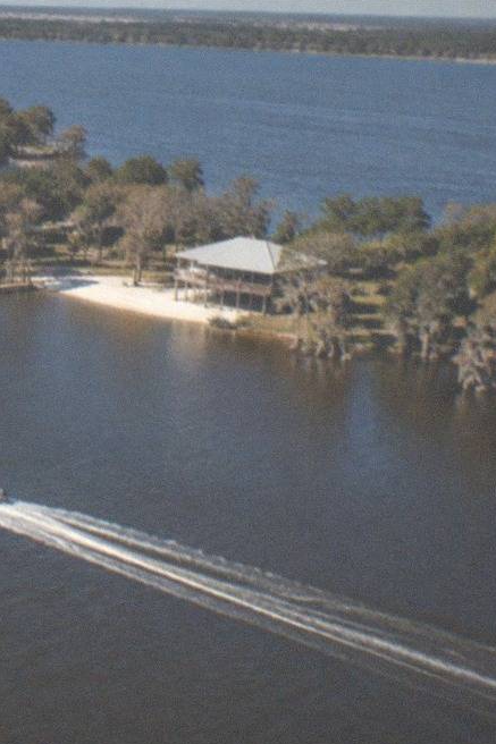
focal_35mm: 61
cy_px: 375
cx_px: 22
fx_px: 1261
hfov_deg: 21.6
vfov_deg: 32.9
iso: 640
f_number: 11
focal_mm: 40
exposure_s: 1/160
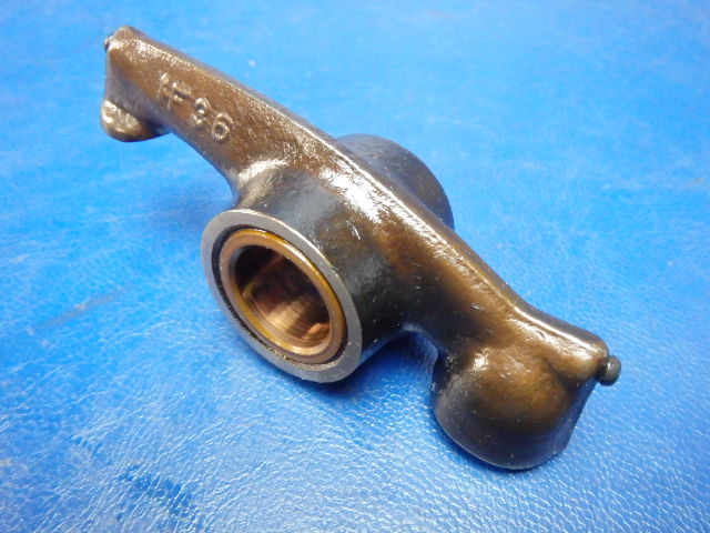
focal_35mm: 28
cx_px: 355
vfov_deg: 49.7
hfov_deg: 63.4
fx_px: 574
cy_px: 266
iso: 1600
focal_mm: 5
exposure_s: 1/30
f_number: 3.9
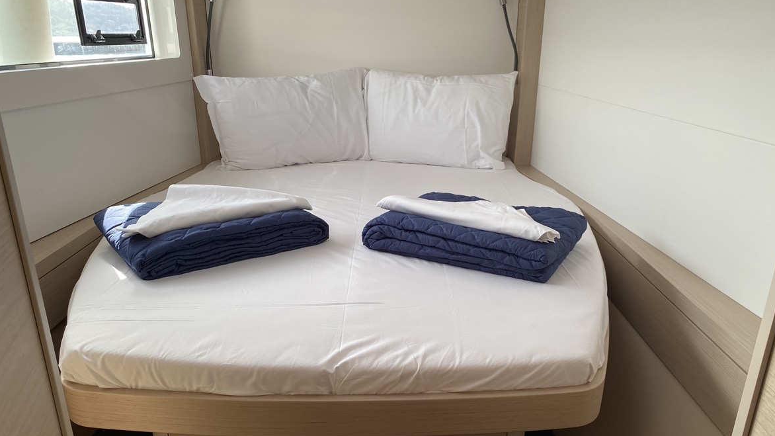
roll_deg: -0.6
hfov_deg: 66.1
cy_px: 269
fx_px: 596
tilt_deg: -21.6
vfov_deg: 39.9
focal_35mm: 29
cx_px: 385
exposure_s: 1/122
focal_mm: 4.25
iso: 50
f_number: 1.8
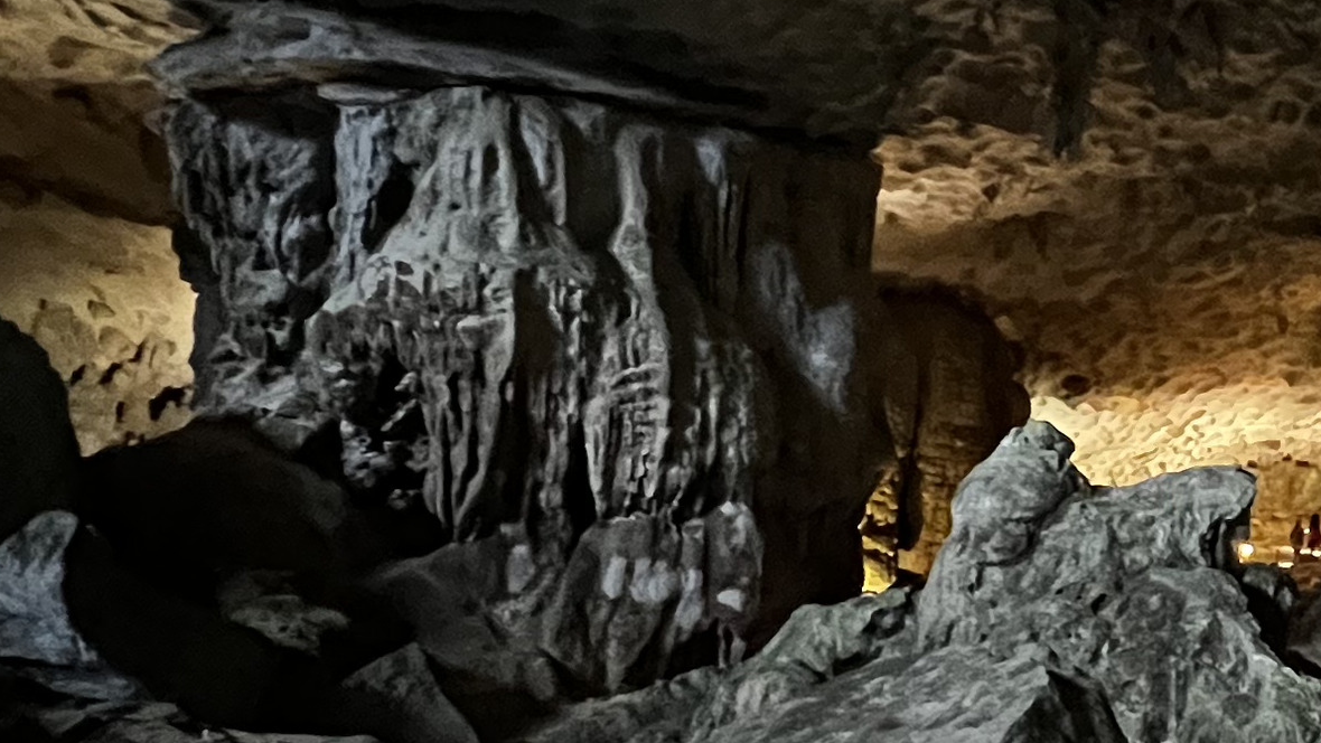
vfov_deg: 24.9
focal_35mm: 48
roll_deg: -0.4
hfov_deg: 32.8
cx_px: 1687
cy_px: 346
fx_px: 1681
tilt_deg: +0.1
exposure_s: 1/33
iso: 1250
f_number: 1.8
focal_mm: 1.57
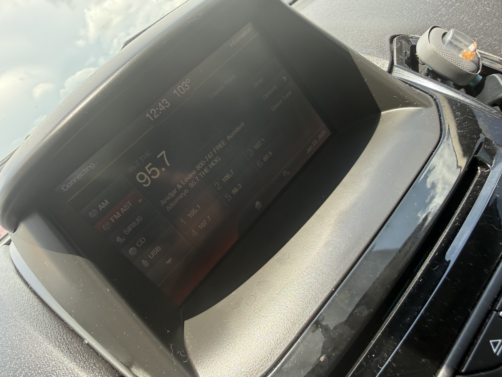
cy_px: 188
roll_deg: +38.3
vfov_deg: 56.8
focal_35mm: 24
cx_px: 251
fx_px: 348
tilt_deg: -17.3
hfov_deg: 71.6
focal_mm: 2.22
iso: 64
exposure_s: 1/199
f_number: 2.2
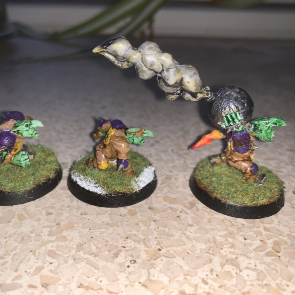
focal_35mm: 31
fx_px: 299
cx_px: 122
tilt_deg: -30.6
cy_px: 147
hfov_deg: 52.3
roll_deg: -0.3
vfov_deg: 52.5
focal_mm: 4.25
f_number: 1.8
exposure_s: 1/67
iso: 25
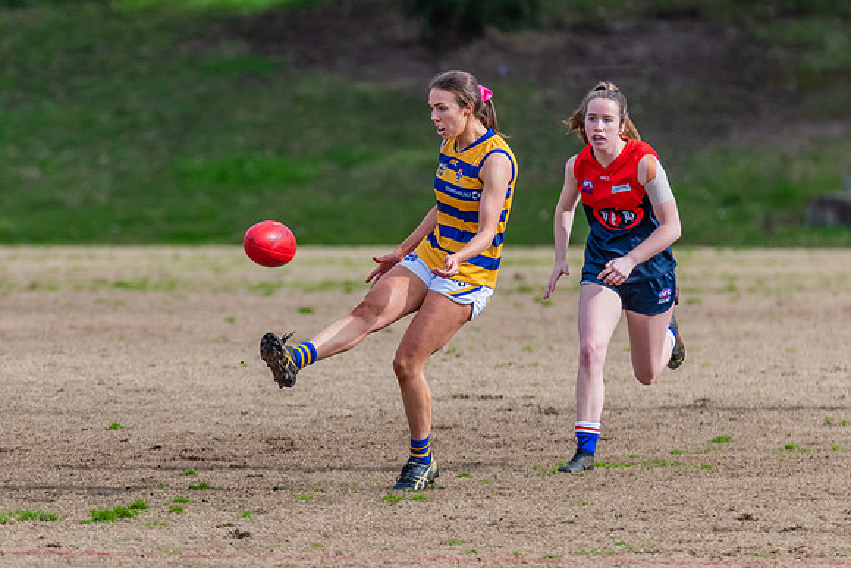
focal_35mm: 789
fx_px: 18661
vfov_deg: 1.7
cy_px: 193
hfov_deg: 2.6
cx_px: 301
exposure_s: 1/2000
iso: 800
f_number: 6.3
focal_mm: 420
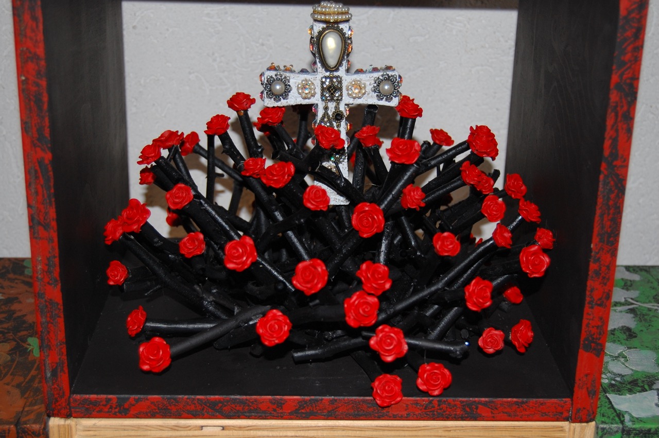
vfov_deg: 23.7
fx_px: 1042
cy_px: 219
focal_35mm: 57
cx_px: 330
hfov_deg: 35.1
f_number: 5
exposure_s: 1/60
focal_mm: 38
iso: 400
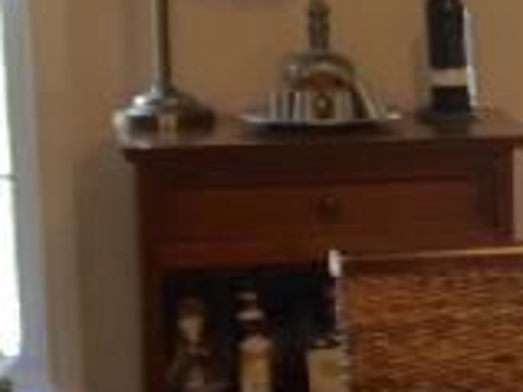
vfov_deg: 7.9
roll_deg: -1.5
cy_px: 277
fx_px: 2823
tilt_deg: -9.1
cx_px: 1151
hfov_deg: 9.6
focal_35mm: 187
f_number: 2.2
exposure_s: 1/30
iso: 50
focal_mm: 4.15
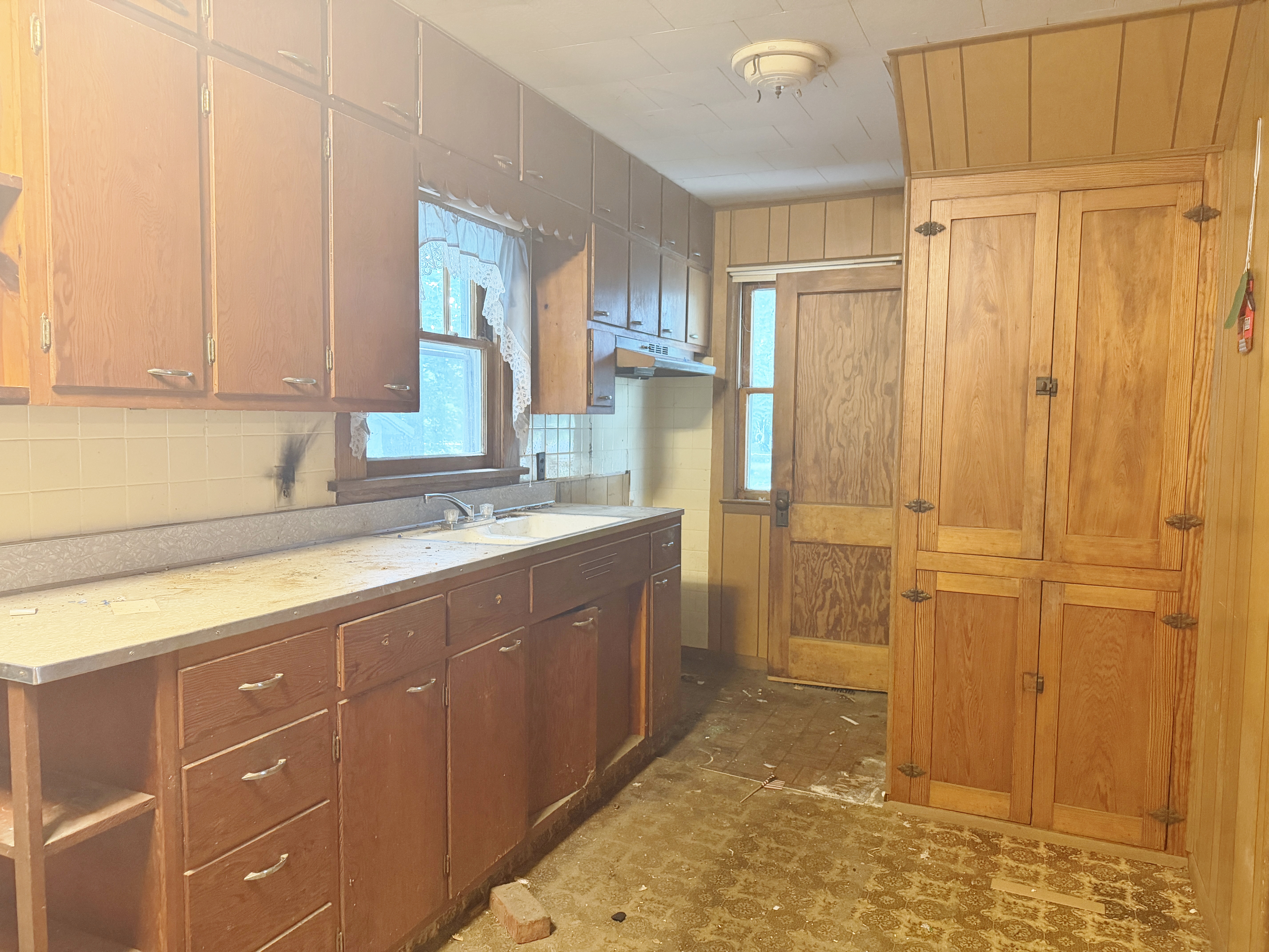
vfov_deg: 56.8
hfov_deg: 71.6
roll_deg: +0.3
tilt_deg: -5.0
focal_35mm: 24
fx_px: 880
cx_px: 634
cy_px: 476
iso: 640
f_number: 1.78
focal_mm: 6.76
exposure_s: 1/40
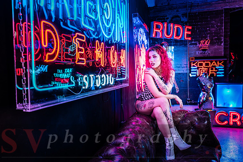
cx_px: 126
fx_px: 180
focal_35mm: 27
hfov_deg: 68.0
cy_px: 85
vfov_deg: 48.5
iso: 250
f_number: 4
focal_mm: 24
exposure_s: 1/60
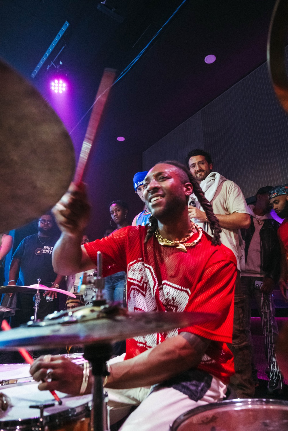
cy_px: 216
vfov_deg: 73.7
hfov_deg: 53.1
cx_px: 144
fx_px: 288
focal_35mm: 24
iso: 3200
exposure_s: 1/125
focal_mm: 16
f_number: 2.8
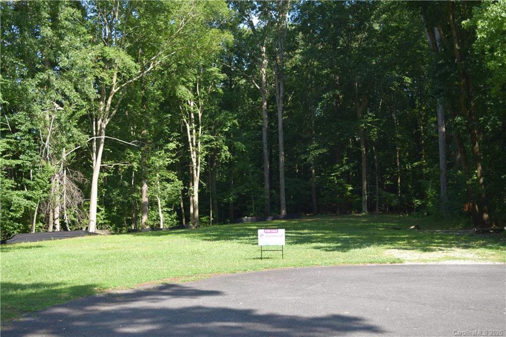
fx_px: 632
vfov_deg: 29.8
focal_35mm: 45
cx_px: 253
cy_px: 168
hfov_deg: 43.6
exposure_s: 1/200
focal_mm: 30
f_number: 5.6
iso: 100
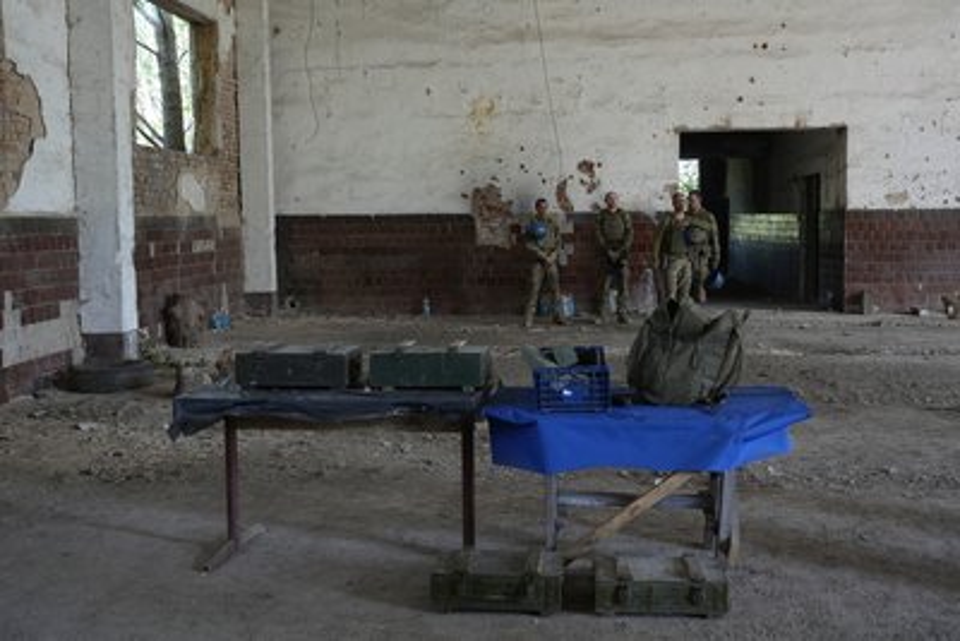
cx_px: 480
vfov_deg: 33.4
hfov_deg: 48.4
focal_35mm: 40
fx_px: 1067
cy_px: 320
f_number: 5.6
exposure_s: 1/45
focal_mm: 40
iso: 800
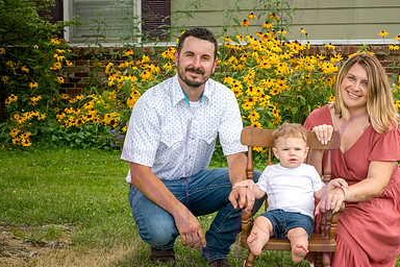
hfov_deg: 26.4
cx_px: 292
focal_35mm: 76
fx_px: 844
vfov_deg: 17.9
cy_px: 135
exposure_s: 1/400
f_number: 11
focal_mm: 50
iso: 500
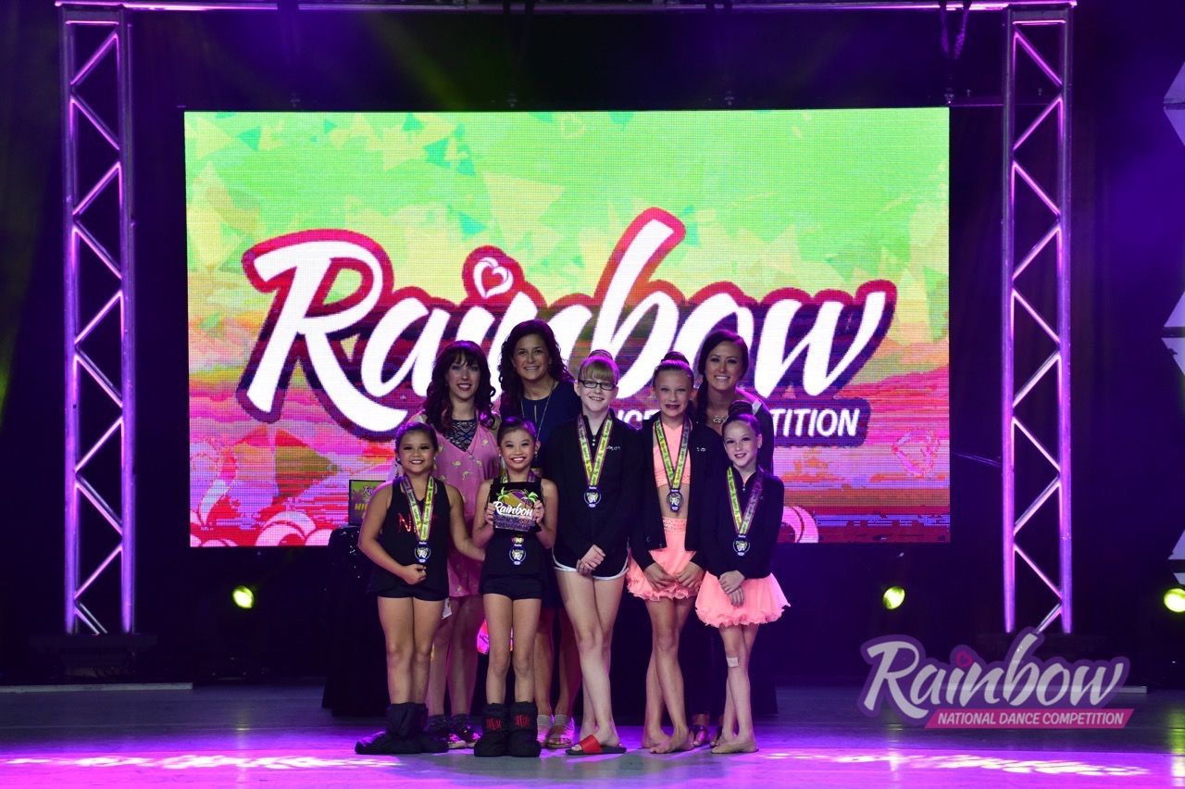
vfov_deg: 6.9
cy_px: 394
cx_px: 592
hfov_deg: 10.3
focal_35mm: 200
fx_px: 6580
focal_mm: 200
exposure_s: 1/800
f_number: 2.8
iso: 4000
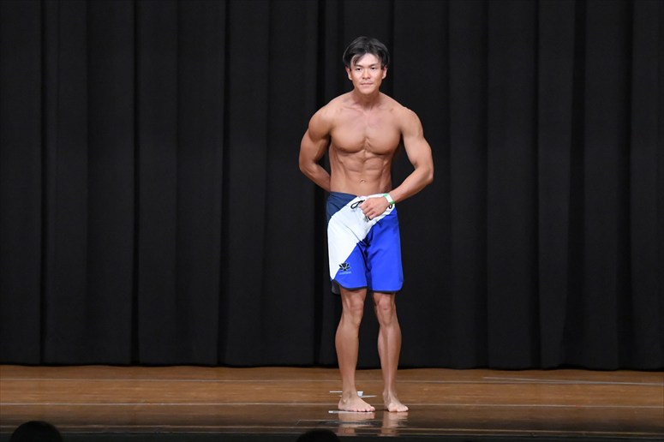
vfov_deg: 6.3
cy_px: 221
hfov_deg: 9.5
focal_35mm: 217
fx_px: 4001
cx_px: 332
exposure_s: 1/400
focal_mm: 145
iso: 8000
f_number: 5.6
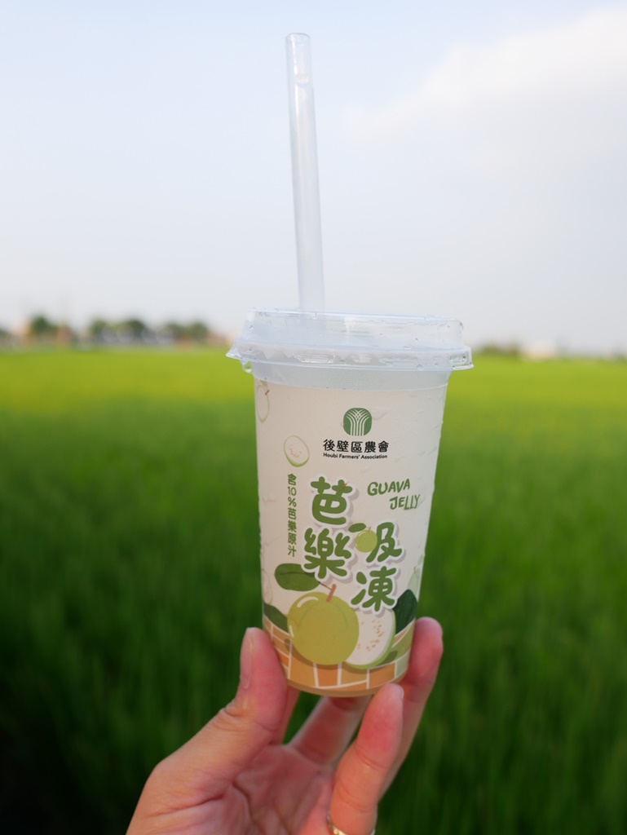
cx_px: 314
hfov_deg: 46.8
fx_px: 724
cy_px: 418
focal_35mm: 30
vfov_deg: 59.9
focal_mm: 15
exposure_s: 1/400
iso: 200
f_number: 3.2
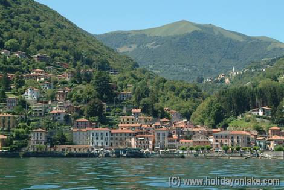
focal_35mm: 80
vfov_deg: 17.2
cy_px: 95
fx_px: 628
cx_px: 142
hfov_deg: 25.5
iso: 100
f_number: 6.7
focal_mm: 53
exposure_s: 1/180
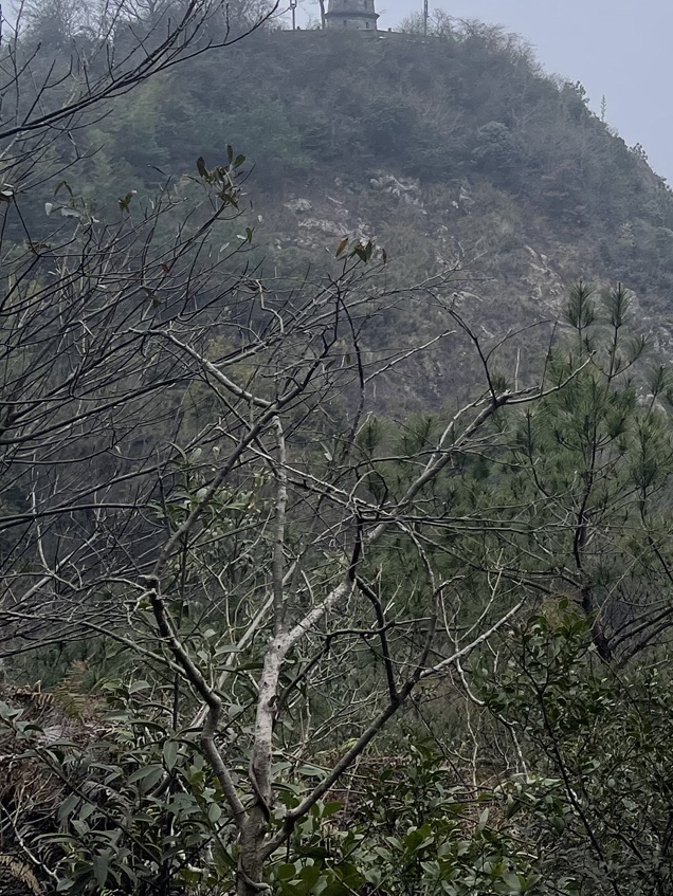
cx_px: 869
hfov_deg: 22.3
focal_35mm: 59
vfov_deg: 31.7
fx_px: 1528
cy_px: 156
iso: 32
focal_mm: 5.1
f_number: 1.6
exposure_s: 1/2717
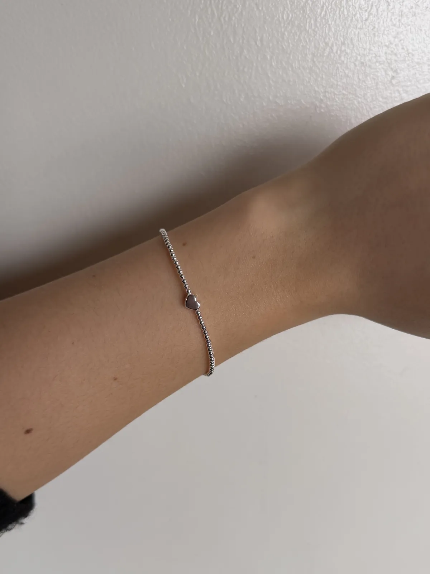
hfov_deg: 56.8
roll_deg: +2.1
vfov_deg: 71.6
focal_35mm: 24
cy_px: 287
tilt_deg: -21.3
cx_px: 215
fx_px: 398
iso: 100
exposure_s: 1/121
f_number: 1.78
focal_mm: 6.76
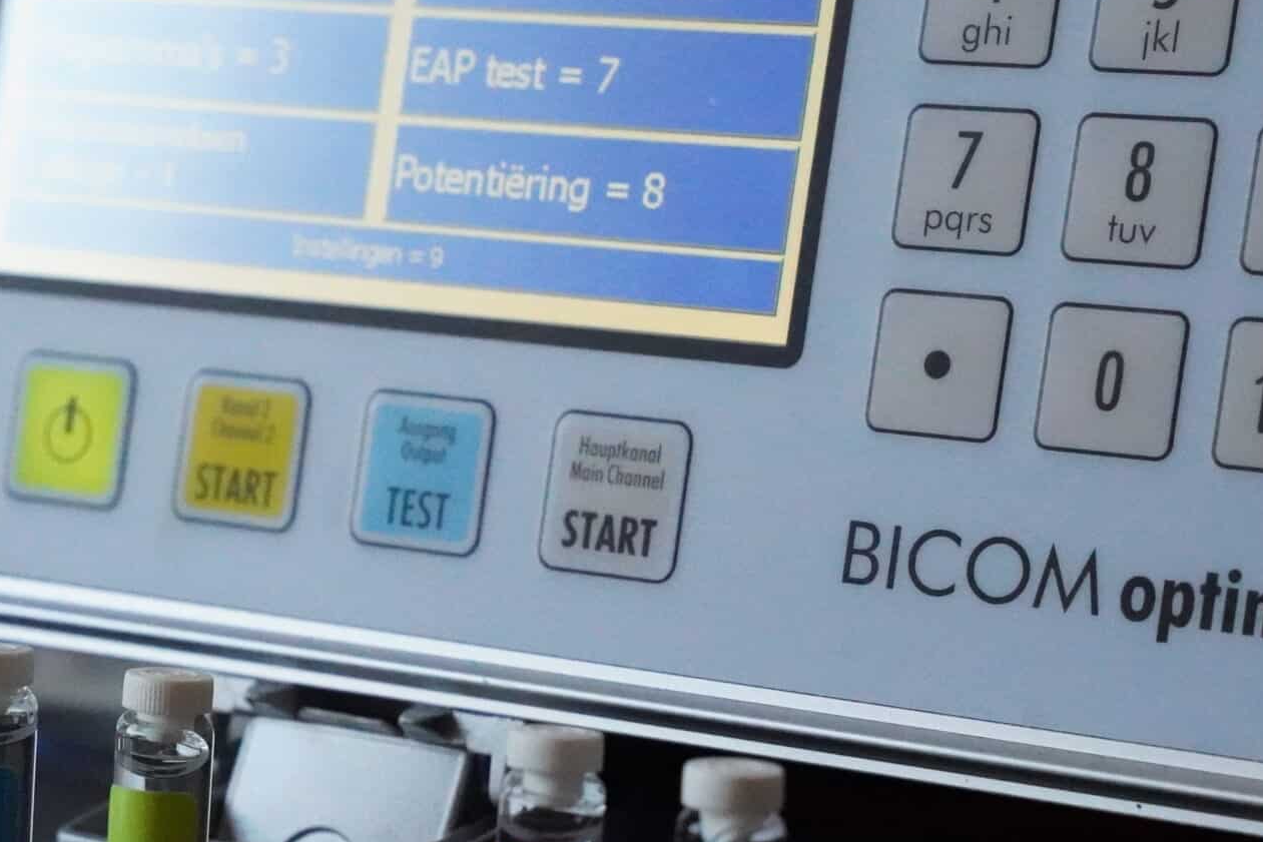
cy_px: 520
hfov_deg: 15.4
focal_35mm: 132
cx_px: 314
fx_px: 4638
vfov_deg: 10.4
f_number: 8
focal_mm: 65.1
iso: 32000
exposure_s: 1/1250
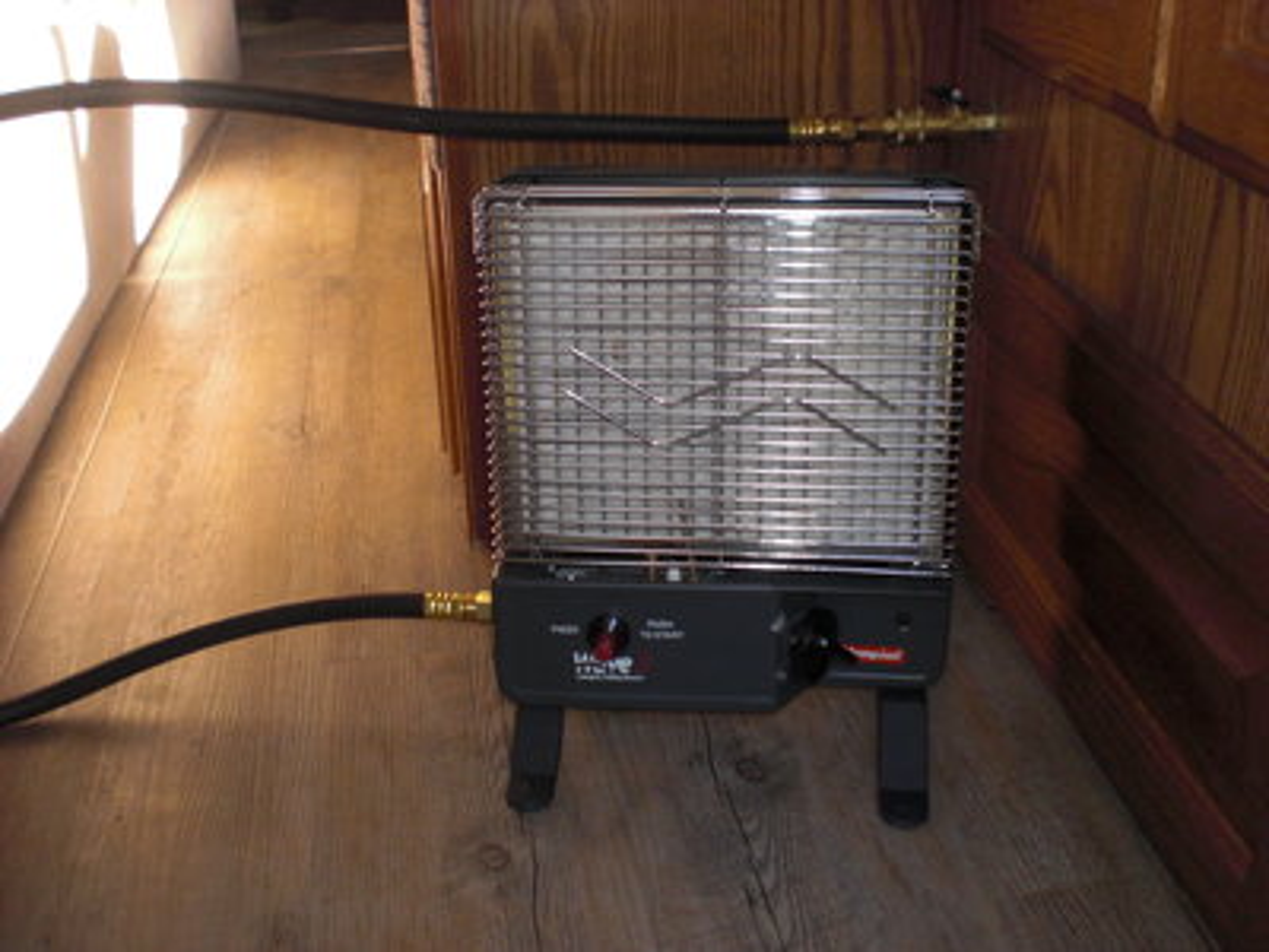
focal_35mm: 38
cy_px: 476
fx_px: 1393
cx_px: 634
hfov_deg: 49.0
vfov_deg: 37.7
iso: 200
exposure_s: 1/30
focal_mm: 6.3
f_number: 3.1
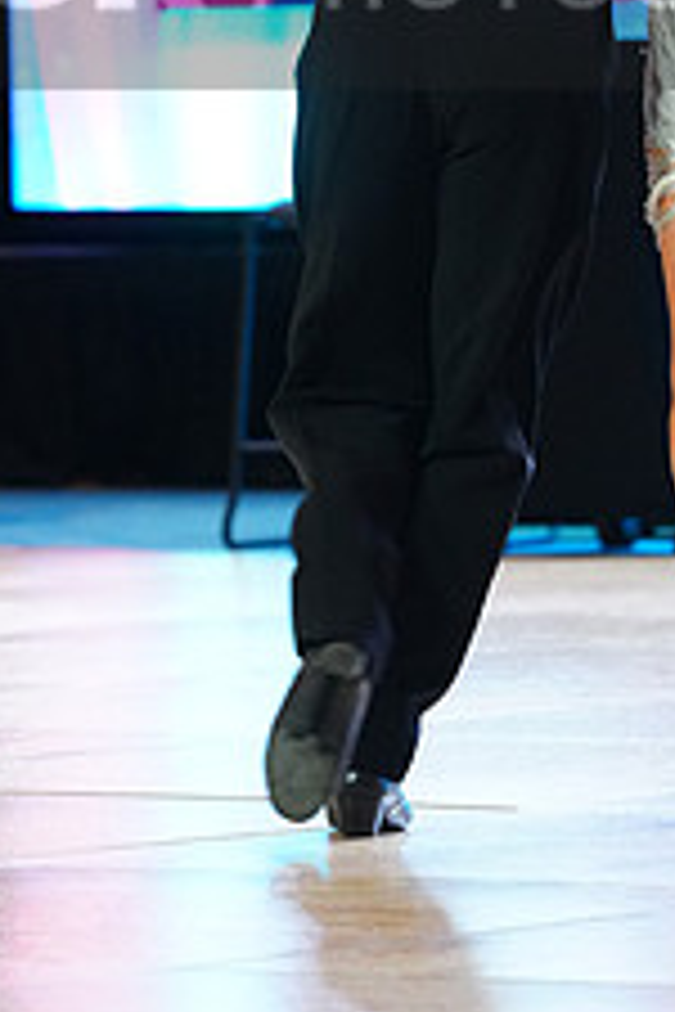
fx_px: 10490
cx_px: 524
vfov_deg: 5.5
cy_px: -58
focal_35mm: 373
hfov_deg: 3.7
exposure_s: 1/250
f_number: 4
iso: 2500
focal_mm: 145
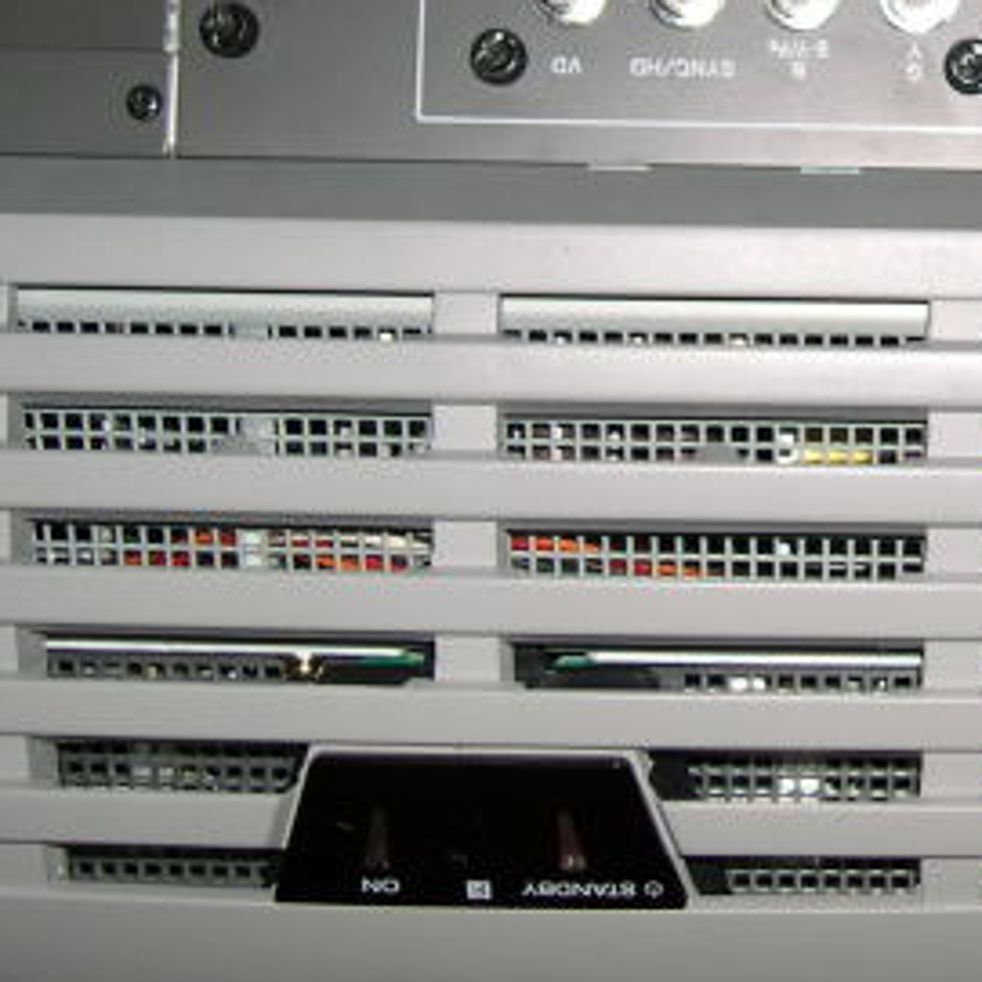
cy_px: 116
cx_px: 1071
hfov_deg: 17.9
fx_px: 3017
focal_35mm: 94
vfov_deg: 18.2
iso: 100
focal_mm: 8
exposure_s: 1/60
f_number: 2.8
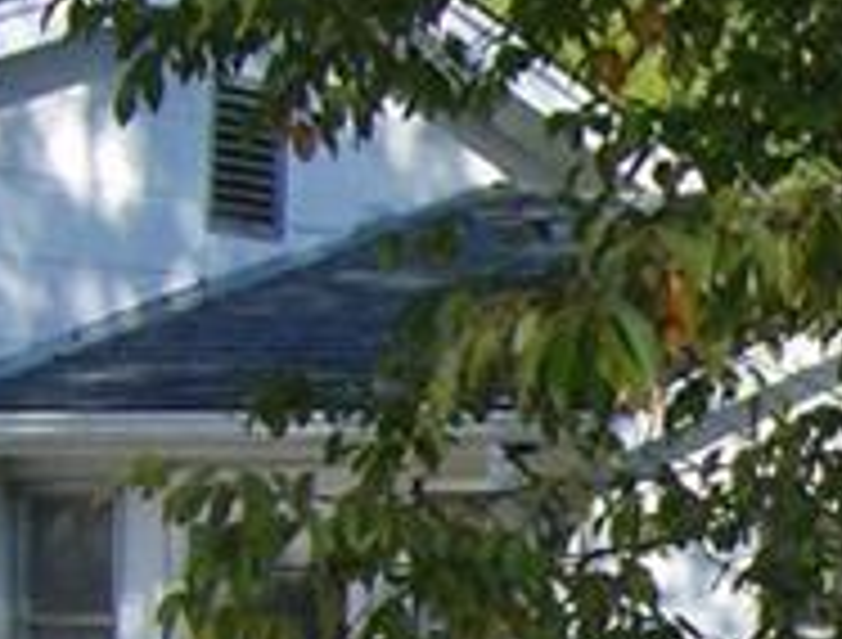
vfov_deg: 7.7
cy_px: 558
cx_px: 1646
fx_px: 4765
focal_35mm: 195
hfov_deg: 9.5
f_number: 4.7
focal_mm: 6
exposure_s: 1/362
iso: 100
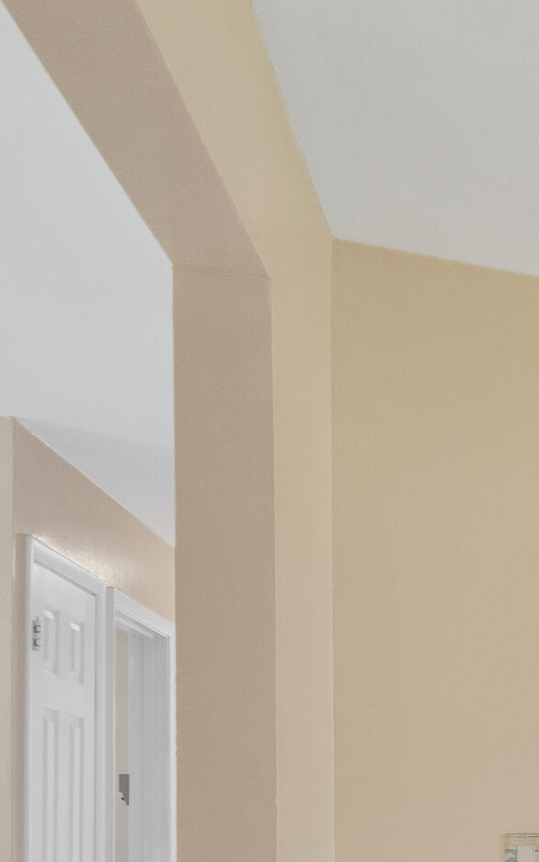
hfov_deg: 15.7
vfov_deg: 38.0
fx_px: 1152
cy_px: 793
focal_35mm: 49
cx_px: 1248
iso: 320
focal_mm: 10
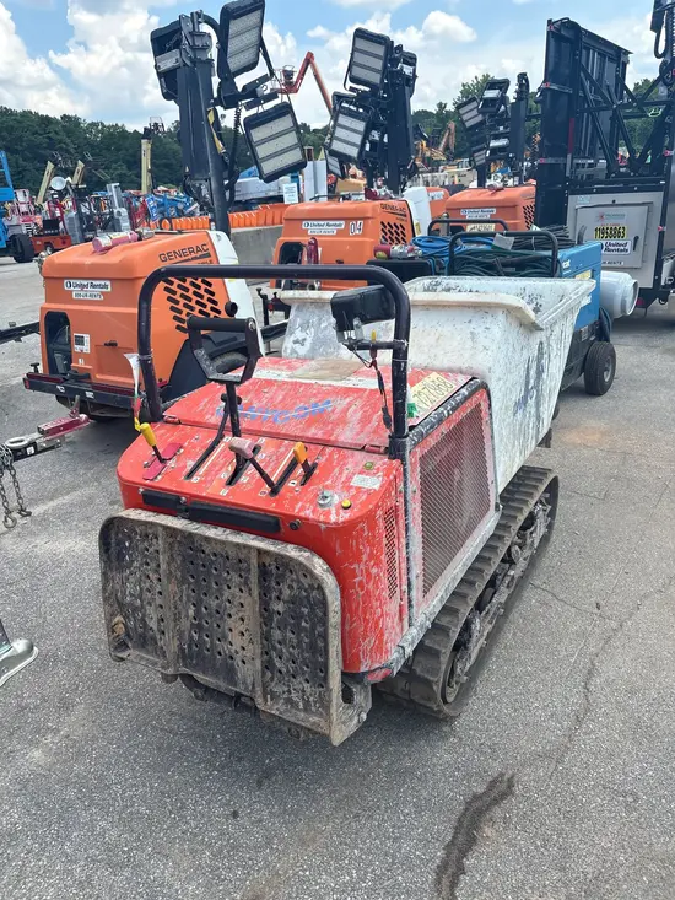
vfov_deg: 67.3
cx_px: 338
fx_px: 676
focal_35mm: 26
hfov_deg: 53.1
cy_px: 450
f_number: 1.6
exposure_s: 1/1337
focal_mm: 5.96
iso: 50
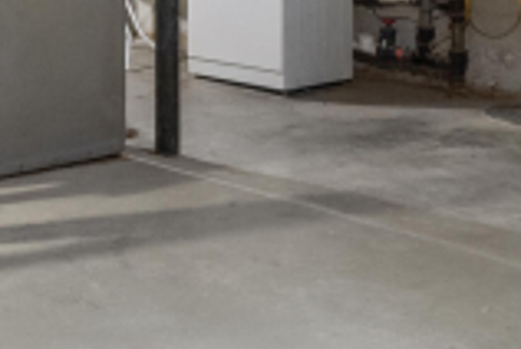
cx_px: -30
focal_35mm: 71
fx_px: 1029
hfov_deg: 26.5
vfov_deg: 17.5
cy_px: -161
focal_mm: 10
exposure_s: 2
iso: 400
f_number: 10
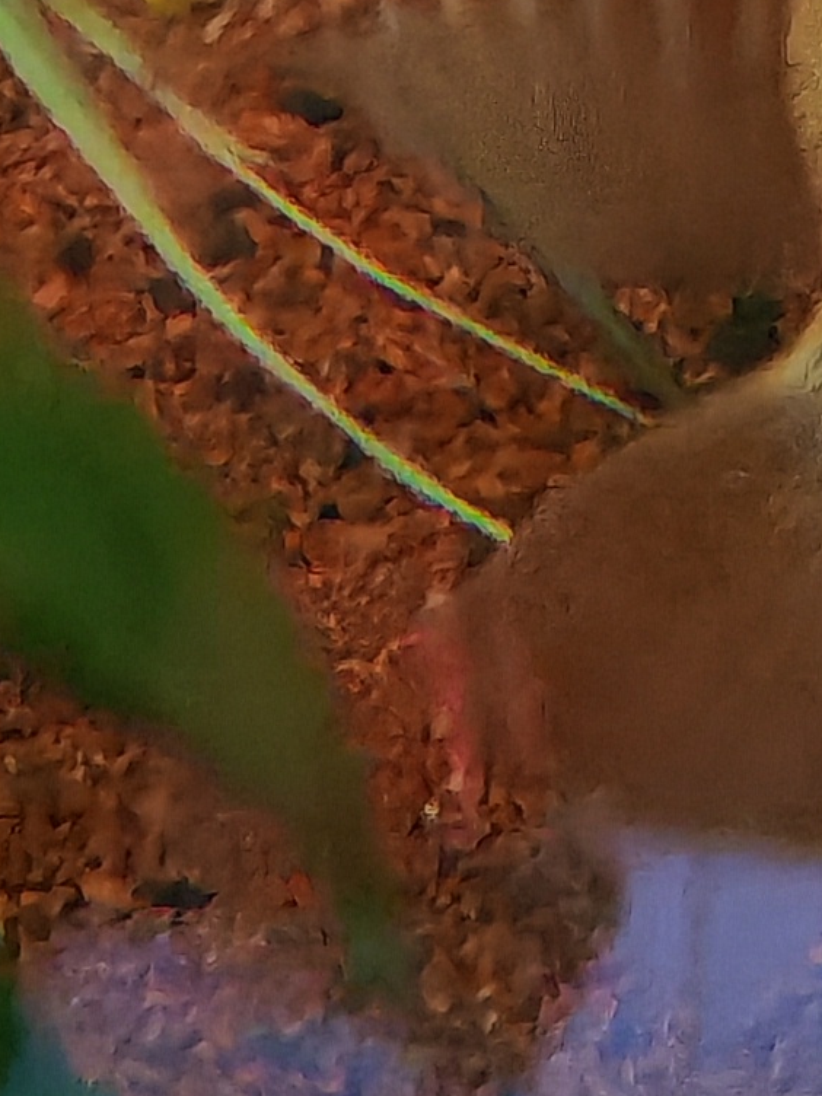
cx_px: 229
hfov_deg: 10.1
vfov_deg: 12.6
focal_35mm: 147
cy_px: -697
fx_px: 4654
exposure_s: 1/20
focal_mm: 5.52
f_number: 1.9
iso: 3200
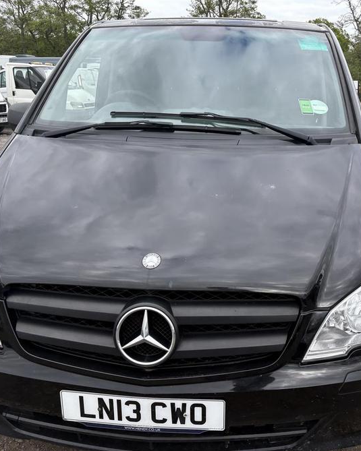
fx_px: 454
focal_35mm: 34
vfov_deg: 52.9
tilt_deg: -15.8
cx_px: 229
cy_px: 226
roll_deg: +2.7
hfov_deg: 43.0
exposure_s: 1/850
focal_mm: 5.96
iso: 50
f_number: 1.6
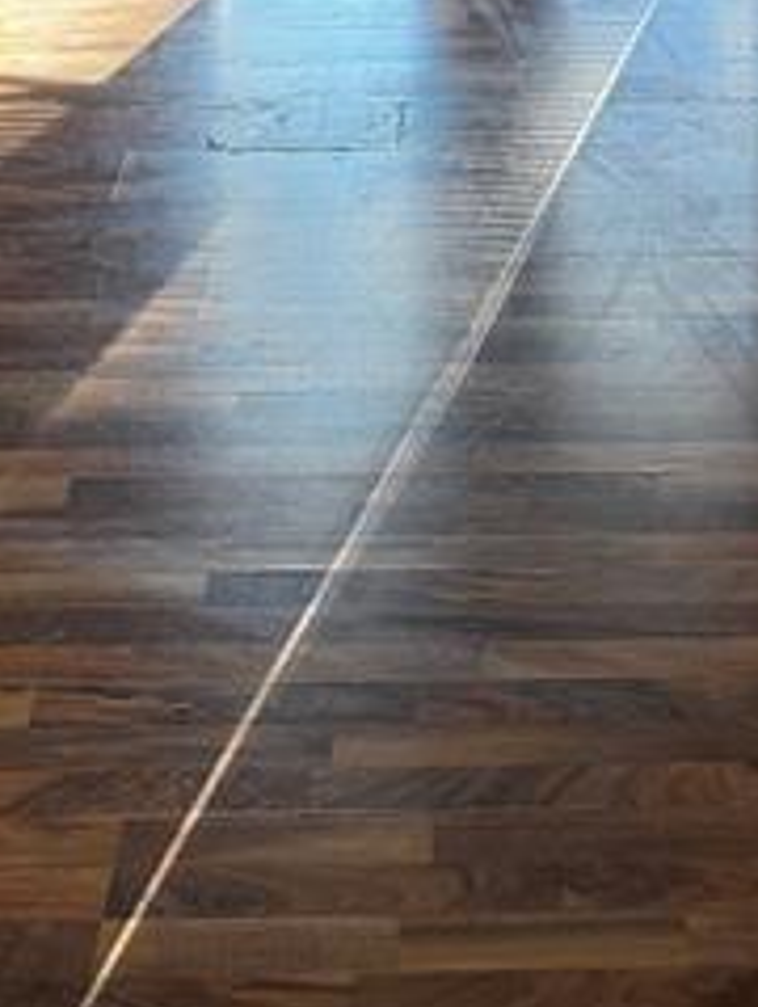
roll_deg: +0.5
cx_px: 535
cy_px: -379
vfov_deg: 22.1
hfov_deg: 19.1
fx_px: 2242
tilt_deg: -7.5
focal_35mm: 77
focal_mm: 6.76
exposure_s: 1/121
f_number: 1.78
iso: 160
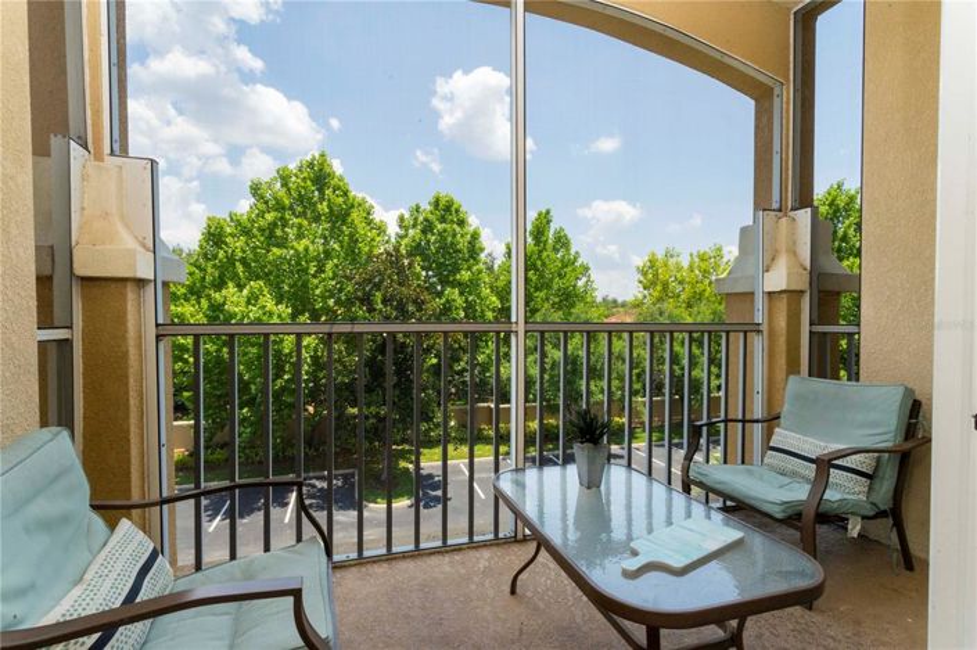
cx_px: 488
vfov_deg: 70.4
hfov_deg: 93.3
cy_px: 325
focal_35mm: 17
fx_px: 461
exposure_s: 1/100
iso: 1000
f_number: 22
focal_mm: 17
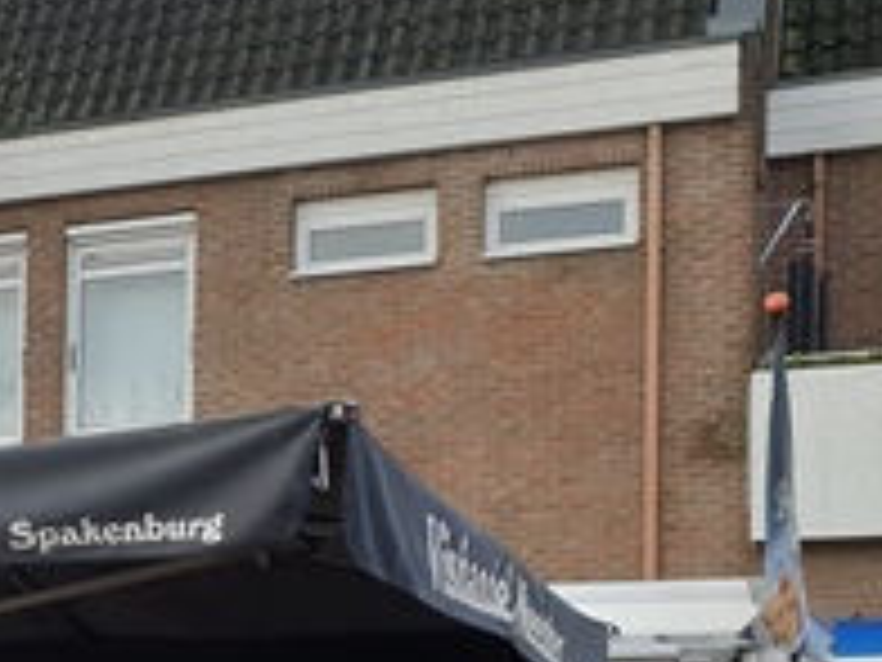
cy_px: 761
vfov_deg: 16.7
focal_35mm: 85
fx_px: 2166
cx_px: -266
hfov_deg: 20.9
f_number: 2.4
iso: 50
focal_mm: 4.3
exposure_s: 1/262
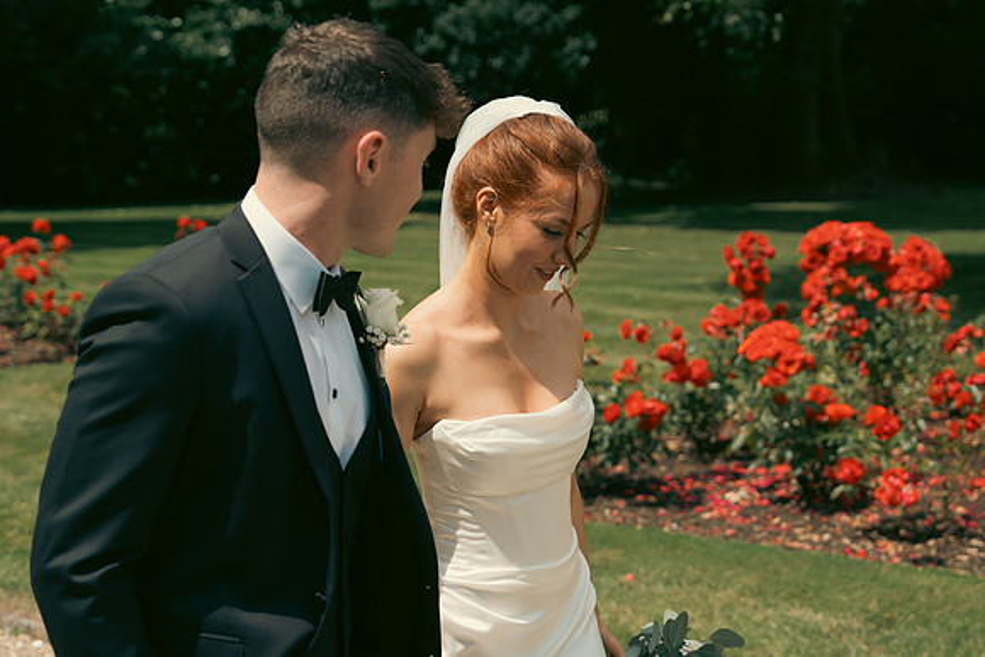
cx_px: 492
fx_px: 2052
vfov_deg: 18.2
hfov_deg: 27.0
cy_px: 328
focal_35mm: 75
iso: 160
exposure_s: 1/2000
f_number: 3.5
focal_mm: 50
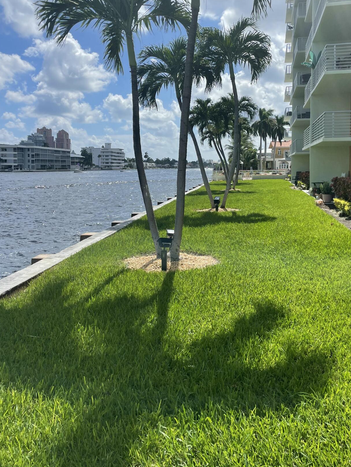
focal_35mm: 32
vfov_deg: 56.5
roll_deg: +1.6
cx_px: 193
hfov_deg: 44.1
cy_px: 192
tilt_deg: -2.0
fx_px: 433
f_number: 1.6
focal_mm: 4.2
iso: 32
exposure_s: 1/5814
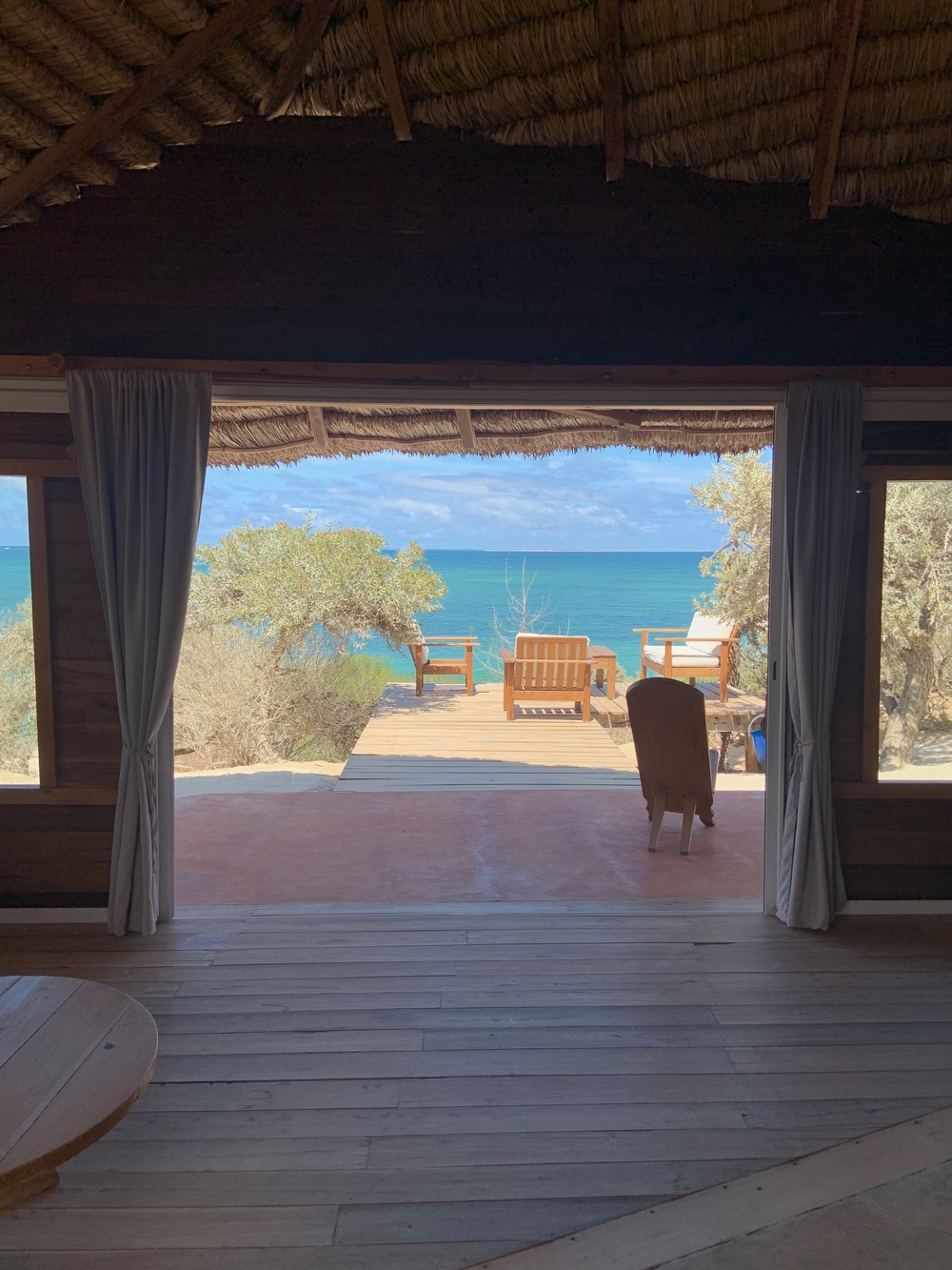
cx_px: 476
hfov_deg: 53.1
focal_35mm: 26
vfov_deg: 67.3
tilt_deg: -4.0
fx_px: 953
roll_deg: +0.4
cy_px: 635
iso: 25
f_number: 1.8
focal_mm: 4.25
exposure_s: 1/911
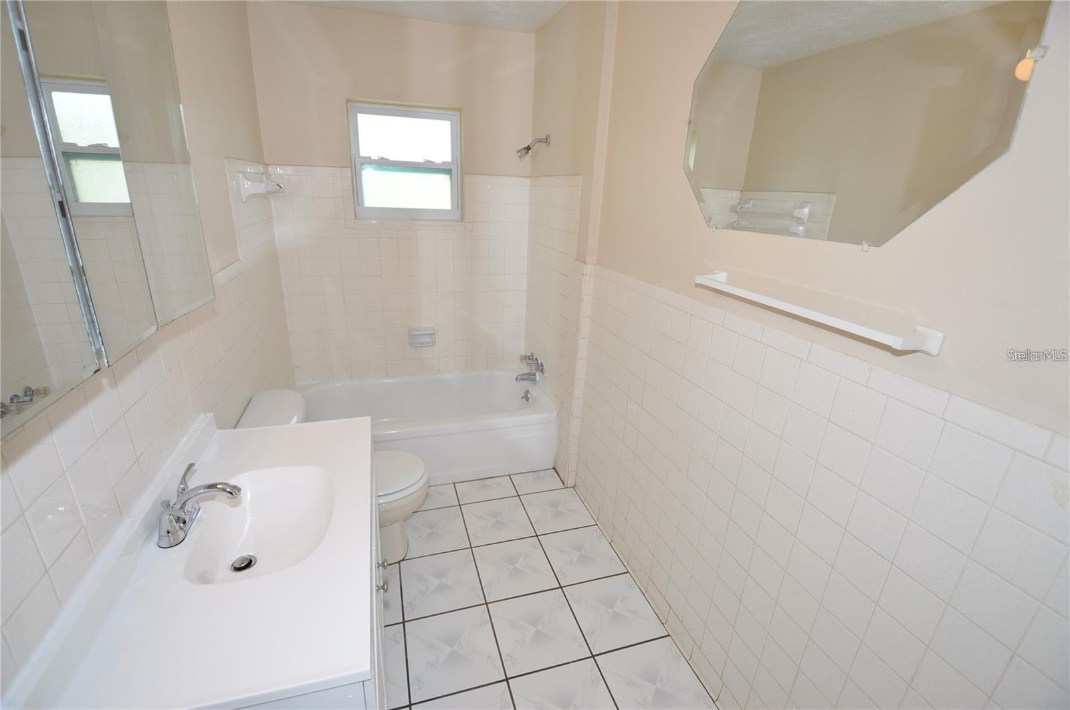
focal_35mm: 15
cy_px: 355
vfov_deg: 77.2
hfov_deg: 100.5
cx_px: 535
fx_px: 445
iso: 400
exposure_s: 1/80
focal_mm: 10
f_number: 4.5
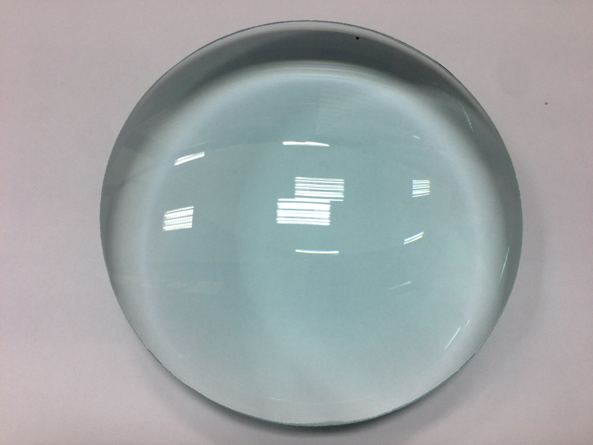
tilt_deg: -73.3
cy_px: 222
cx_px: 296
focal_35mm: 33
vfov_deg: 42.9
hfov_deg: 55.4
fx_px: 565
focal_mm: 4.12
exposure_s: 1/20
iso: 64
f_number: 2.4
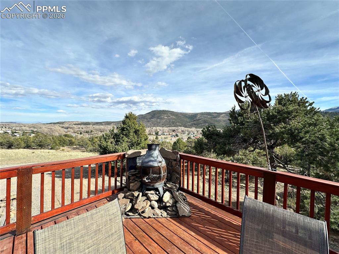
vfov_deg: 85.6
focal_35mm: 14
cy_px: 127
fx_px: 137
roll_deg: +0.1
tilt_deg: +0.5
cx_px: 170
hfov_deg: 102.1
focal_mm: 2.22
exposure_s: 1/1916
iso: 50
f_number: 2.2
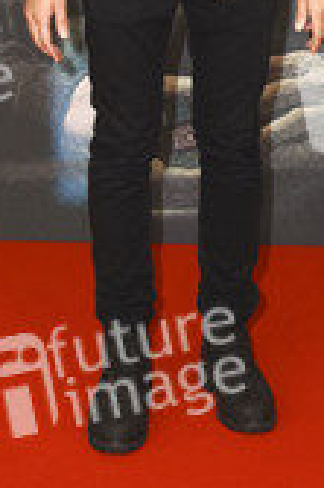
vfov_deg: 22.2
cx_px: 181
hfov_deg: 15.9
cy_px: -61
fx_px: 1163
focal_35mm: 86
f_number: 5.6
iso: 400
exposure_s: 1/250
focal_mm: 24
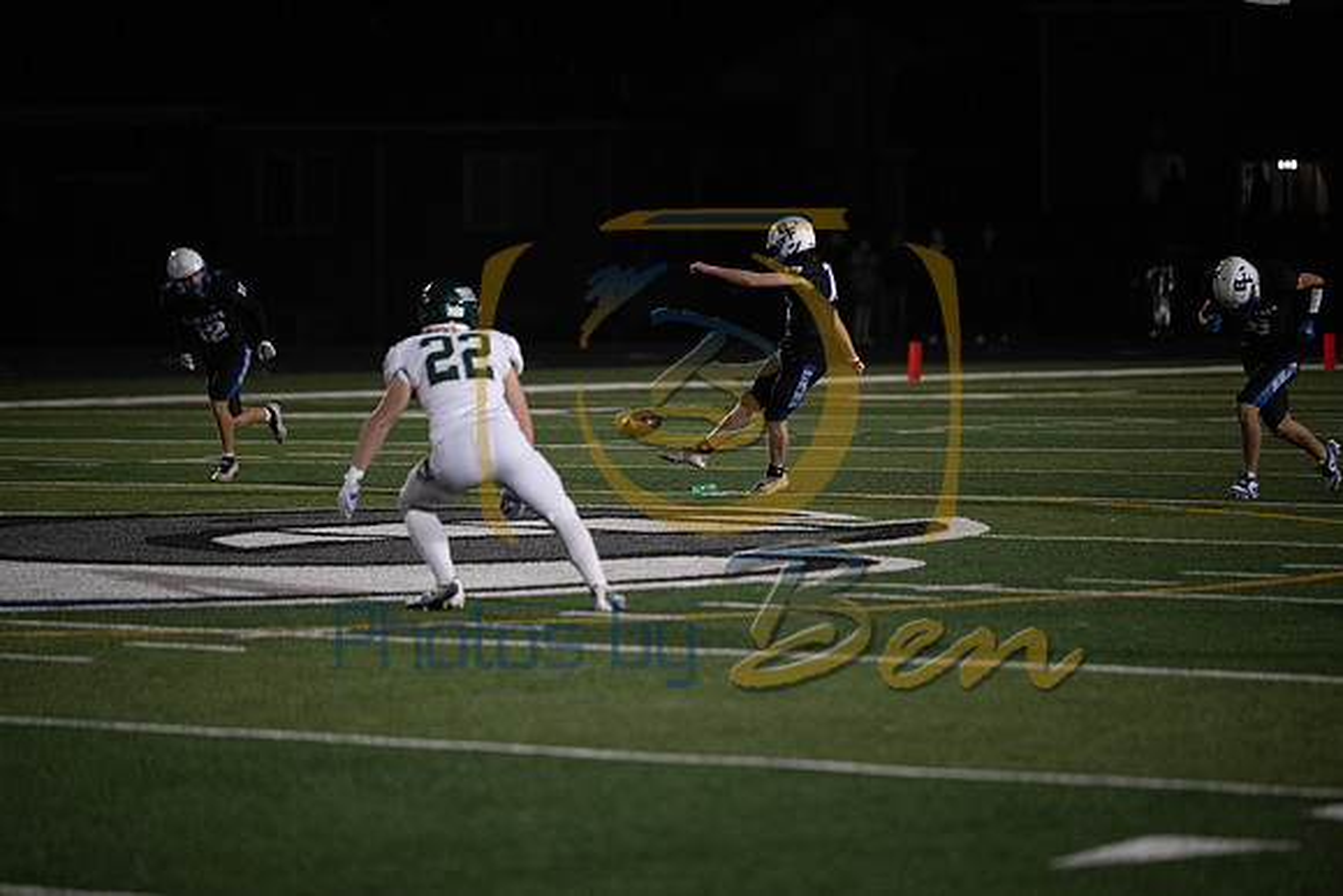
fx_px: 7463
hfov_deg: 10.3
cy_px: 448
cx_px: 672
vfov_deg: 6.9
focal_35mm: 200
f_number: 2.8
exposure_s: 1/1250
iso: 4000
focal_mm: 200
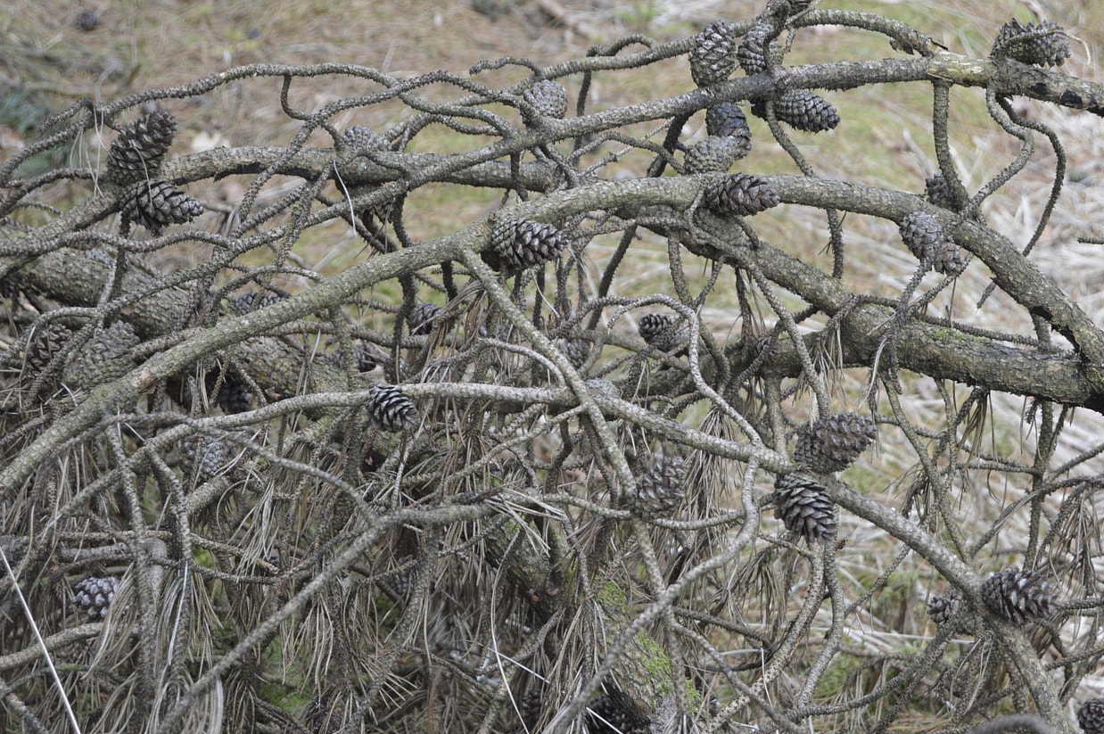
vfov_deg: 12.8
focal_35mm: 107
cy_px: 418
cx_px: 671
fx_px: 3267
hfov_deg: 19.2
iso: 400
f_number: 5.6
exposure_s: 1/80
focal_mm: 55
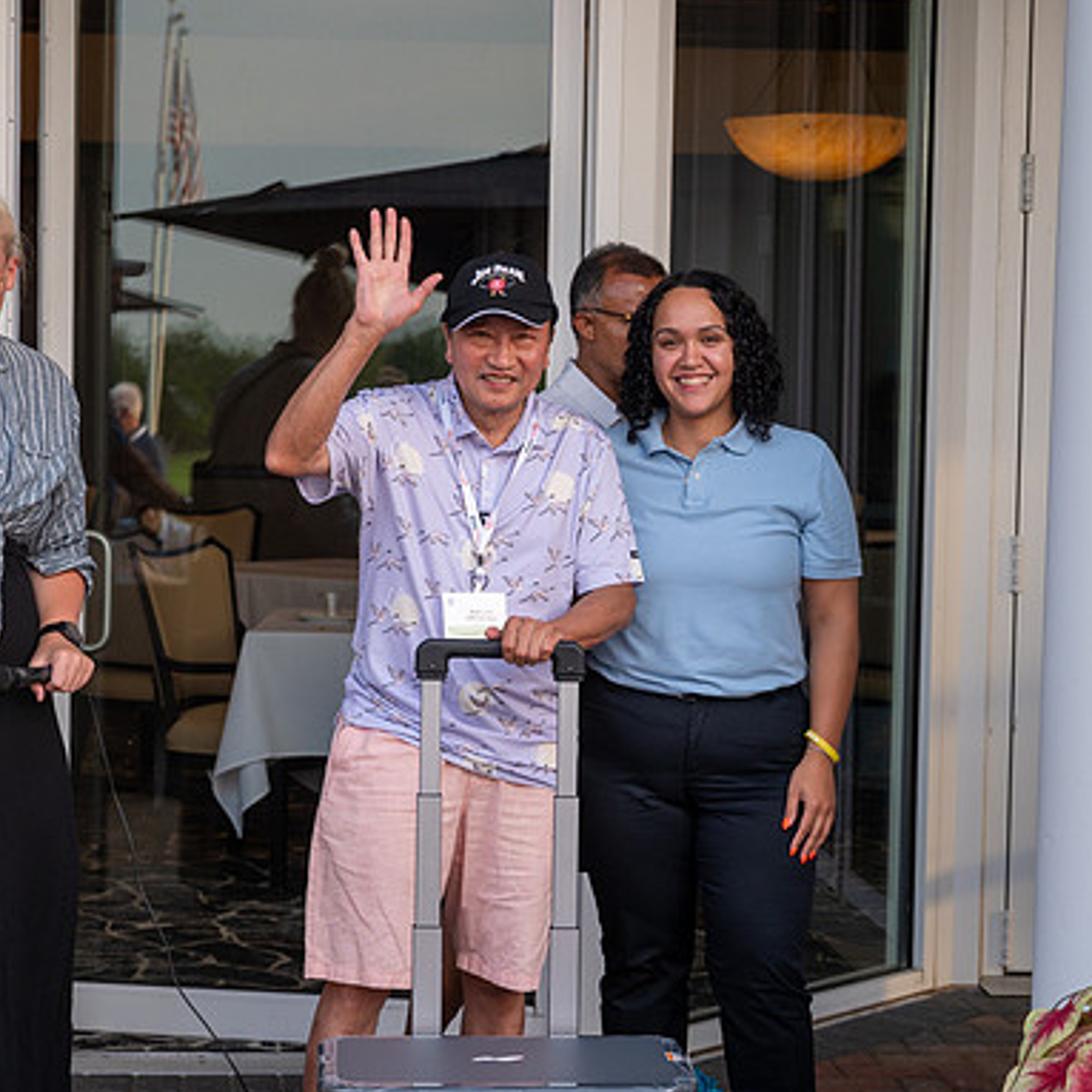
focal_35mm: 76
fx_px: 2712
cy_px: 613
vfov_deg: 22.7
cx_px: 438
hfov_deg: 22.7
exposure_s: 1/500
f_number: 4
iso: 500
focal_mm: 49
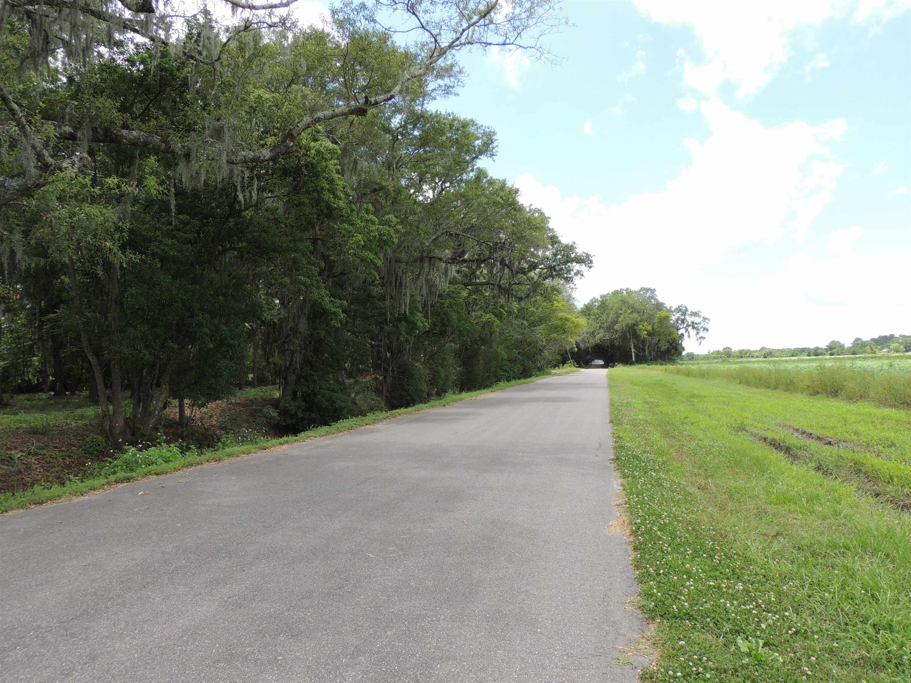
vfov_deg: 56.8
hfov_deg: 71.6
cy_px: 342
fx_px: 632
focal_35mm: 24
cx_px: 456
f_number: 3.7
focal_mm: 4.3
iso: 100
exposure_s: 1/400
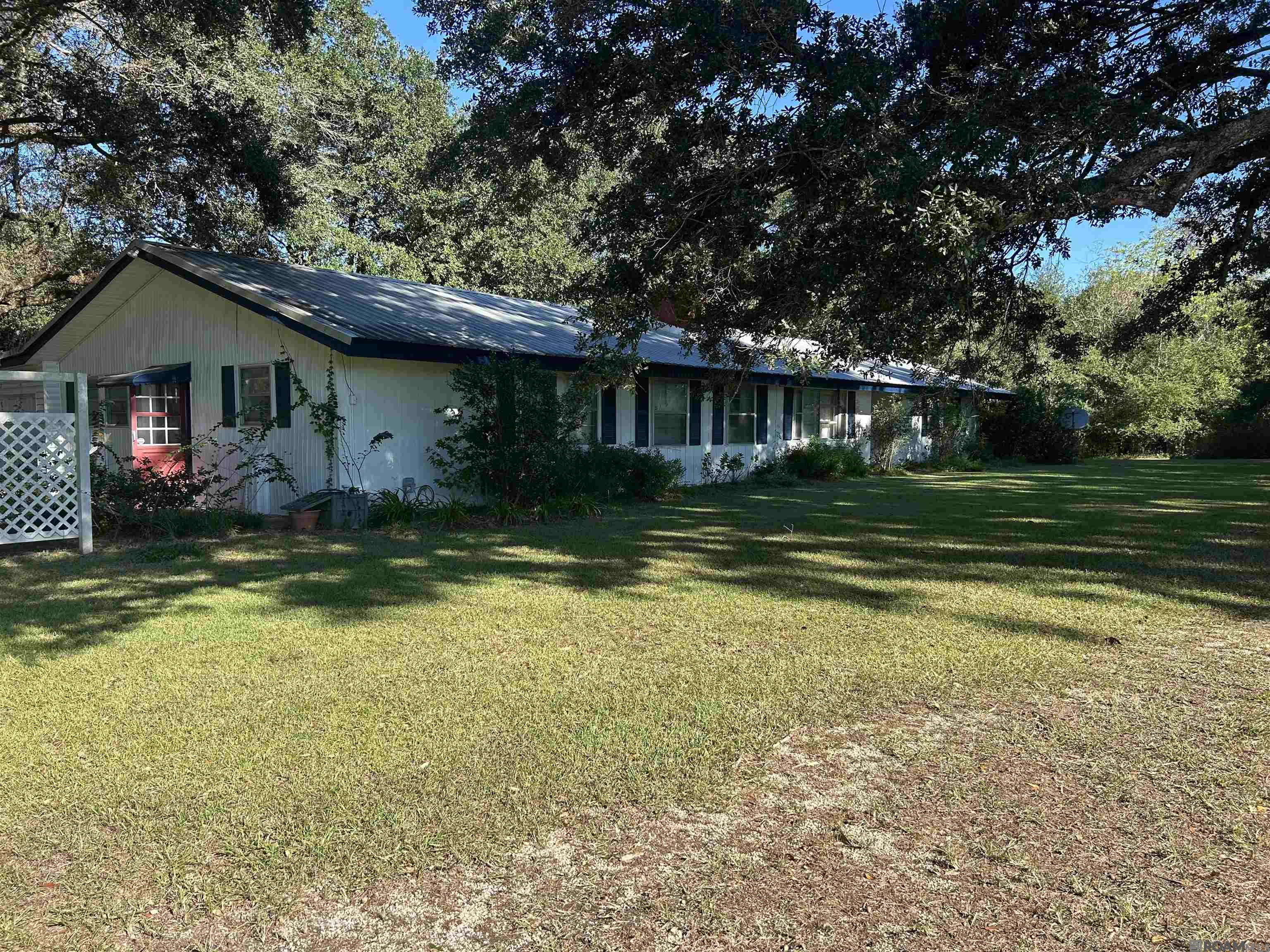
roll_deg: +0.0
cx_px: 635
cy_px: 476
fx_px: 954
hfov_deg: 67.3
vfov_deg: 53.1
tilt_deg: -3.2
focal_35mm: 26
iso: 50
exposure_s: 1/1412
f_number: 1.5
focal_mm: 5.7
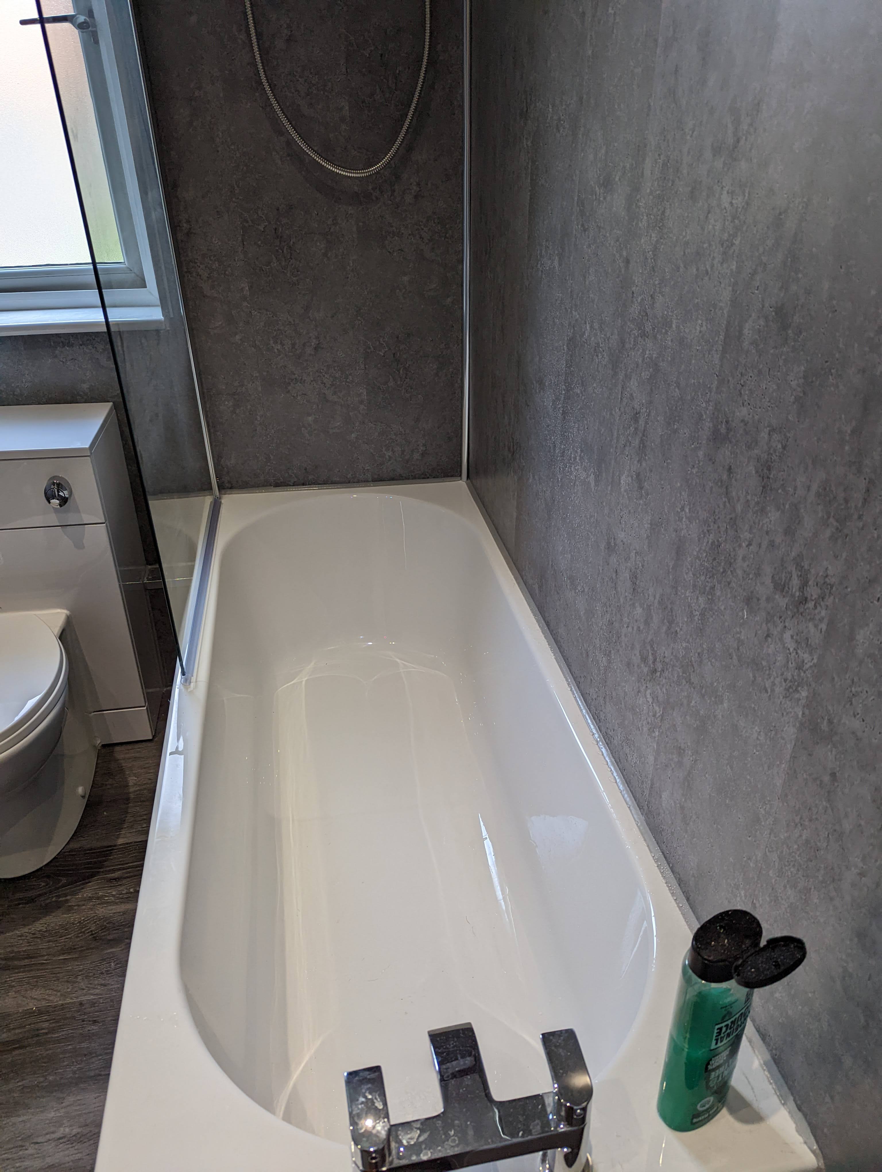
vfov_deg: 71.5
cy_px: 586
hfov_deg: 56.9
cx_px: 441
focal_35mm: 24
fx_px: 813
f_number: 1.85
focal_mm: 6.81
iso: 83
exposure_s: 1/238
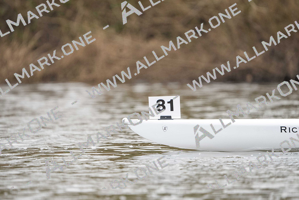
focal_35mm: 600
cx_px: 150
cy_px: 100
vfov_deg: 2.3
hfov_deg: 3.4
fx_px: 4985
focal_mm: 600
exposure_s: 1/1250
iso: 2500
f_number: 6.3
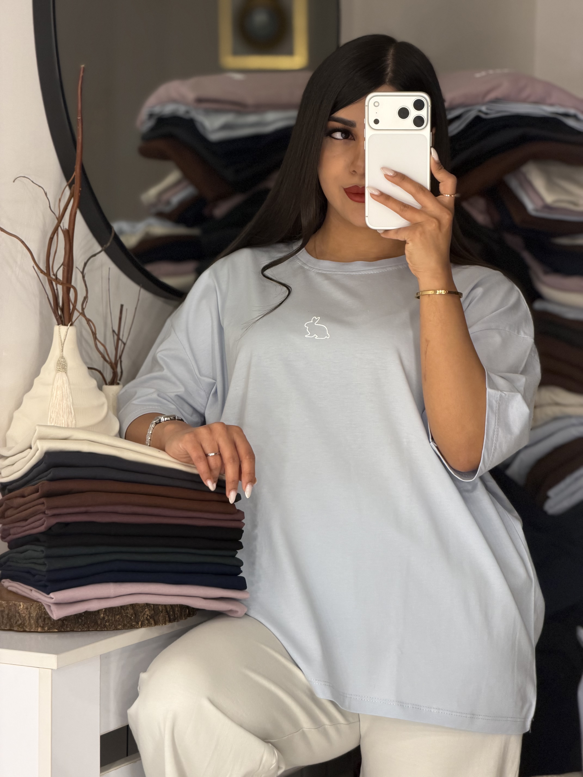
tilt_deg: -7.4
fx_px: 2246
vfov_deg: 19.6
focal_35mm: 100
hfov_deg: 14.8
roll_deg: -0.4
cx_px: 292
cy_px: 388
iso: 125
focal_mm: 16.89
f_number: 2.8
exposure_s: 1/100
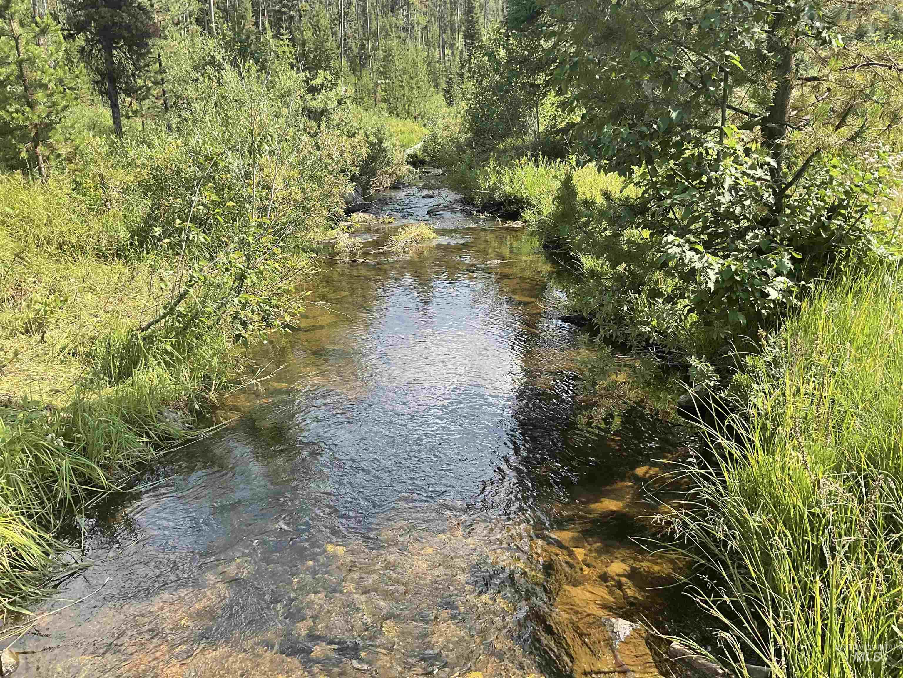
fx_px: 756
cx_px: 452
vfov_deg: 48.2
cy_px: 339
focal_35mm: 29
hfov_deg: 61.7
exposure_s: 1/415
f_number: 1.8
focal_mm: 3
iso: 16
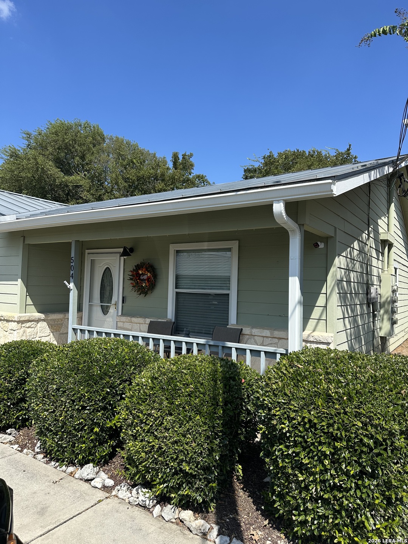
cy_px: 272
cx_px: 204
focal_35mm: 24
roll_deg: -2.3
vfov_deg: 71.6
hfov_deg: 56.8
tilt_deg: +3.0
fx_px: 377
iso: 80
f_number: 1.78
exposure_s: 1/3472
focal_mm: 6.86
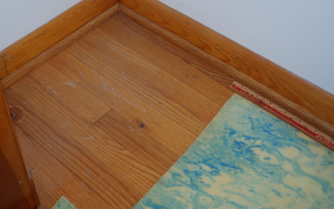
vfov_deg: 26.8
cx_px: 148
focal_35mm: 48
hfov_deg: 41.8
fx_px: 437
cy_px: 78
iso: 200
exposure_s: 1/60
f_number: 4.5
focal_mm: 26
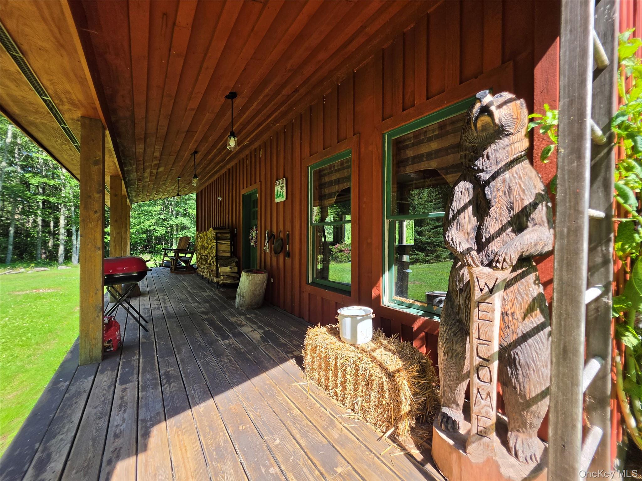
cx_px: 321
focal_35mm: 13
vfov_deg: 89.9
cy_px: 240
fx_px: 241
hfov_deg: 106.2
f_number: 1.9
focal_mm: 2.2
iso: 32
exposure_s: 1/456
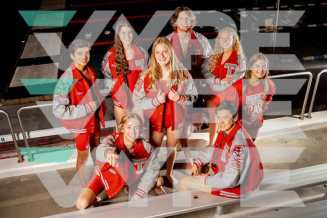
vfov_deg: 36.0
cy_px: 109
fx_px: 336
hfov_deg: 52.0
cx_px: 164
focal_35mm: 37
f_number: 6.3
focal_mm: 35
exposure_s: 1/250
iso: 200
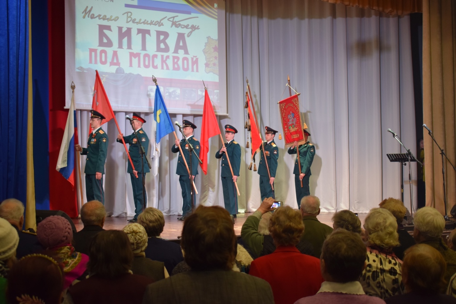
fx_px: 665
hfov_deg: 37.8
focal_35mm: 52
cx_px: 228
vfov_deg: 25.8
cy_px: 152
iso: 1000
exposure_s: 1/60
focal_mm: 35
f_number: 4.5
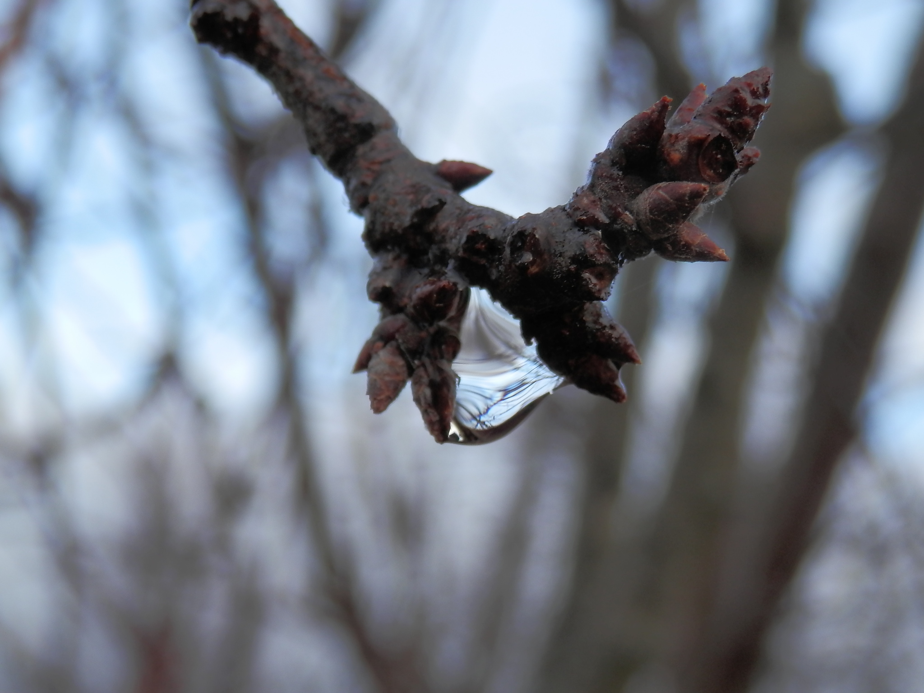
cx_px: 462
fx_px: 1762
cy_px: 346
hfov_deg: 29.4
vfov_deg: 22.3
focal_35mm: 66
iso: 80
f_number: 4.4
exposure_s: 1/100
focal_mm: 11.9
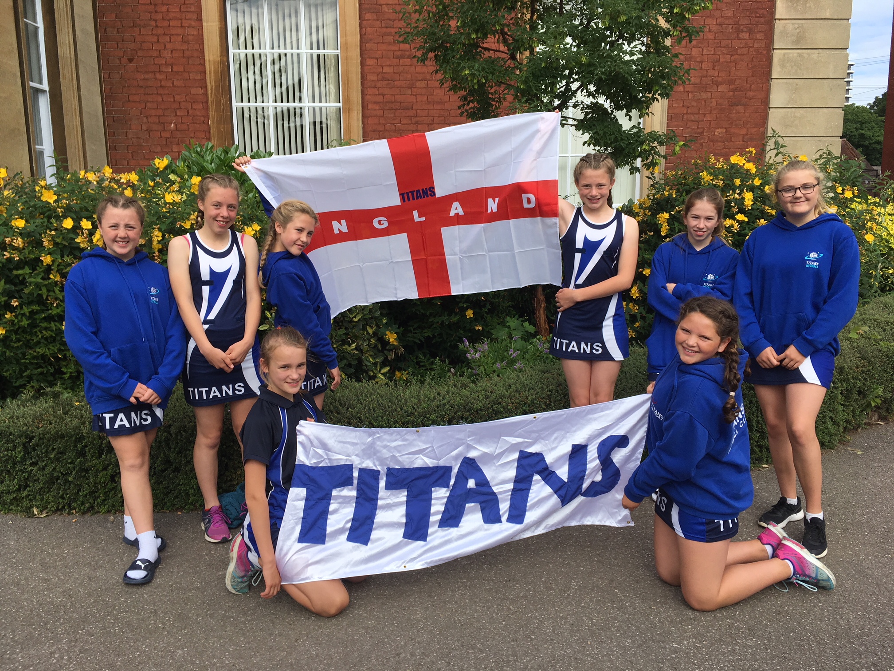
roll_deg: +0.4
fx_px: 749
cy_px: 336
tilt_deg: -9.7
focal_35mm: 29
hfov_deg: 61.7
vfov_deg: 48.2
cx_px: 447
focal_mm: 4.15
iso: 25
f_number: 2.2
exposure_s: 1/1148
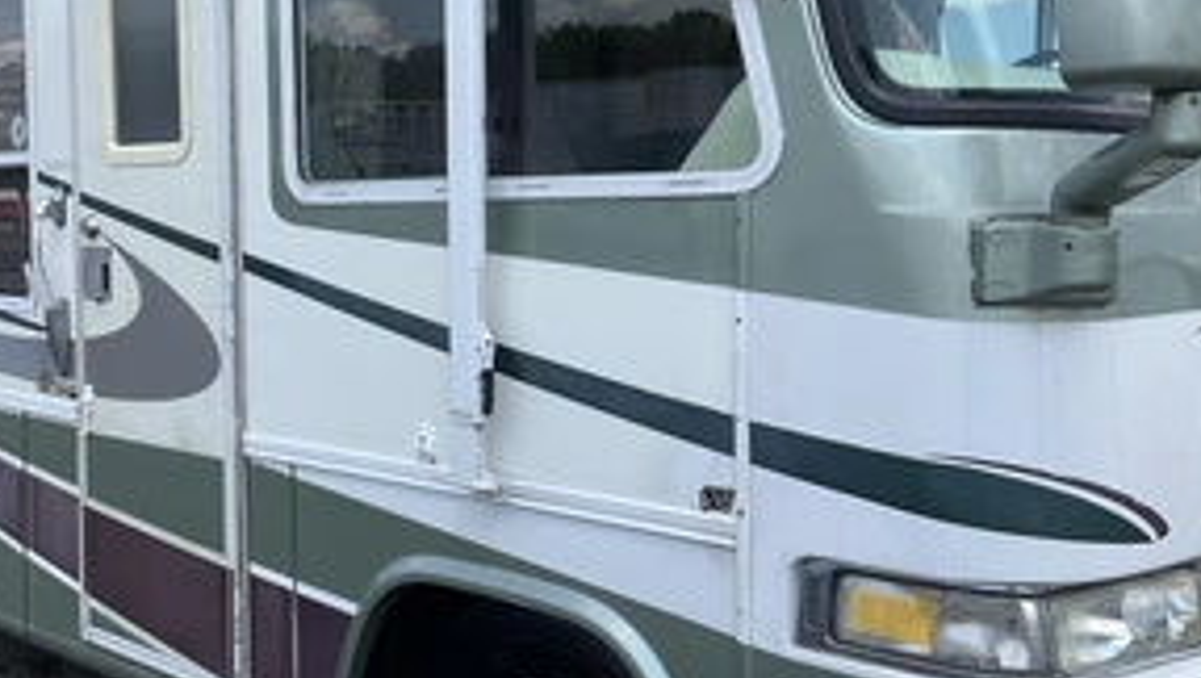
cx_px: 469
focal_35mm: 44
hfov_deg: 46.1
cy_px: 276
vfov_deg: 27.1
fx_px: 1402
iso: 25
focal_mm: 3
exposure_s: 1/1221
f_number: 1.8
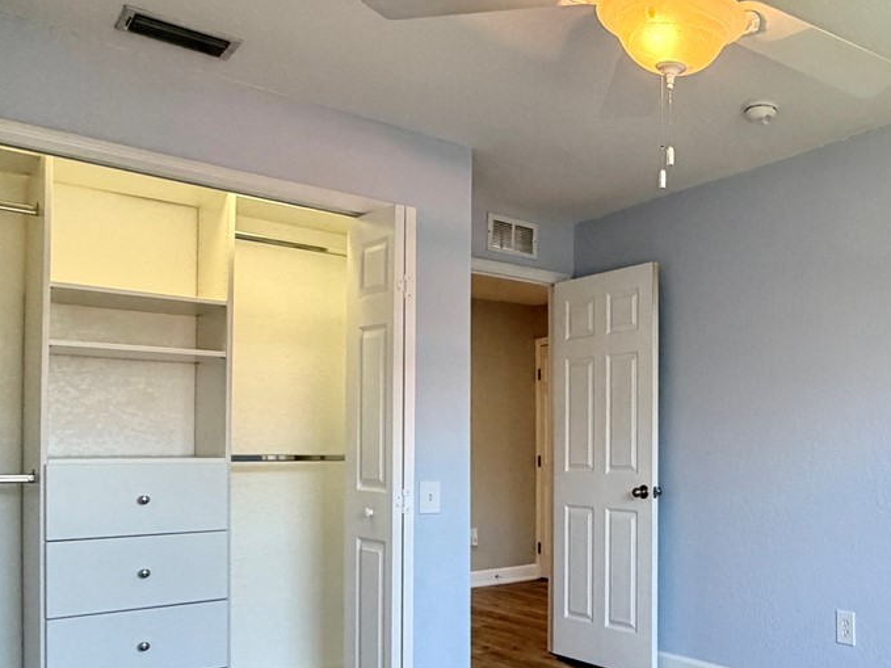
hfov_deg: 50.9
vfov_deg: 42.3
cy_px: 450
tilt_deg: -0.1
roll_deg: -0.1
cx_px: 751
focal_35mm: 33
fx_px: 849
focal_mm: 2.22
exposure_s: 1/120
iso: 250
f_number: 2.2
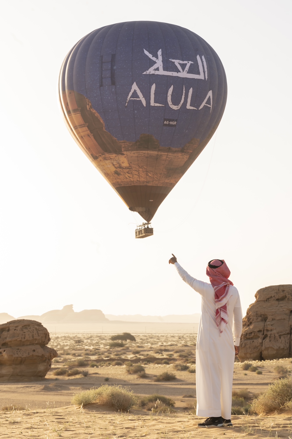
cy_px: 220
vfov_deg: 23.6
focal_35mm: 86
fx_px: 1046
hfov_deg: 15.9
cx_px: 146
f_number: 10
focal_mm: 86
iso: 320
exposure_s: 1/200
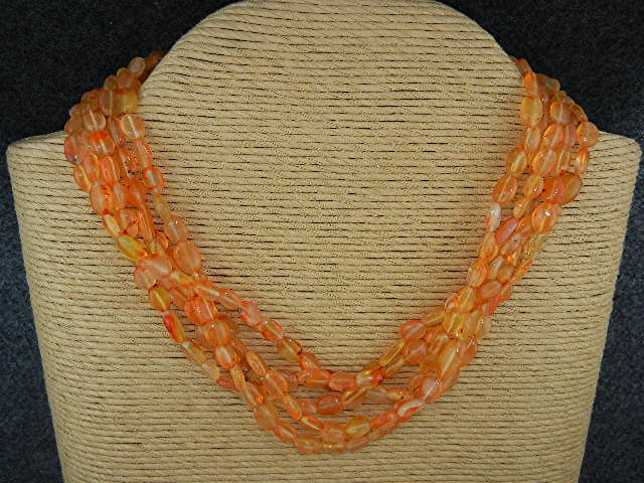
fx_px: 726
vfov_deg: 36.8
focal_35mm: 39
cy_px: 242
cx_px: 322
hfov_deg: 47.9
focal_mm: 7.1
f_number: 3.7
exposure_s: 1/30
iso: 200
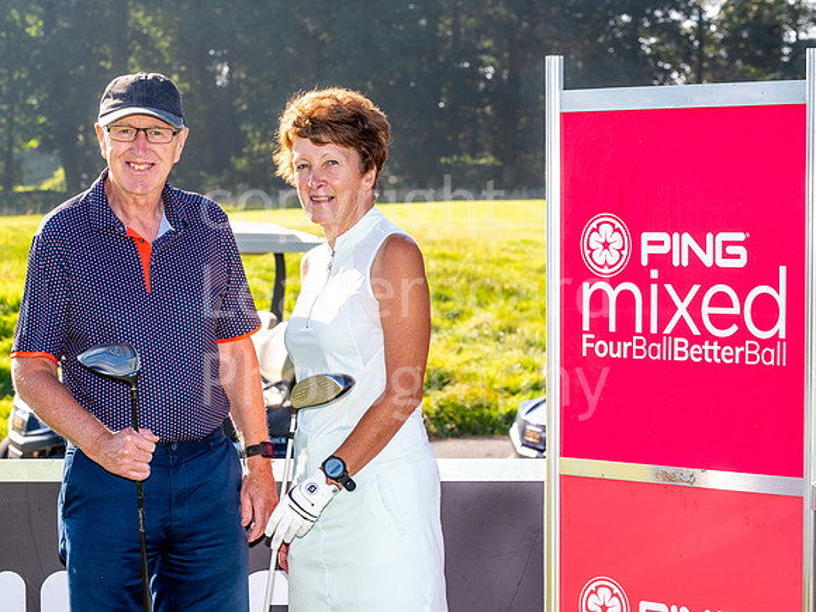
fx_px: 2589
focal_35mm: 110
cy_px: 305
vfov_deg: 13.5
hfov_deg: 17.9
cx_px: 368
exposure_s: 1/200
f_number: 10
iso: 200
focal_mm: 98
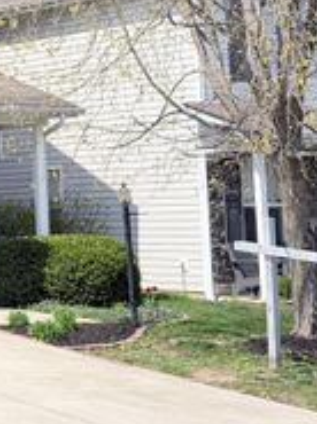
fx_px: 1593
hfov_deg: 10.9
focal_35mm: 130
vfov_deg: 15.0
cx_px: -191
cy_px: 10
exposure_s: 1/2577
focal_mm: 6.76
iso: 64
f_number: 1.78
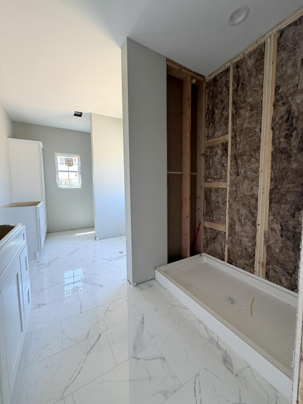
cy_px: 202
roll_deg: +1.6
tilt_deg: -3.1
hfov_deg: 85.7
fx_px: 163
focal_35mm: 14
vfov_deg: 102.1
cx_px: 152
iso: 160
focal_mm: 2.22
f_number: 2.2
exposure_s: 1/121
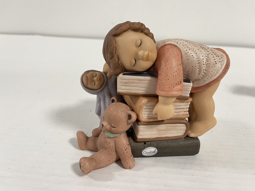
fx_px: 184
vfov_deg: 54.9
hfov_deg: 69.4
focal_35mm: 25
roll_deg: -3.7
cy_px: 96
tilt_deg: -22.3
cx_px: 128
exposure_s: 1/50
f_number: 1.6
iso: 125
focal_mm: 5.1
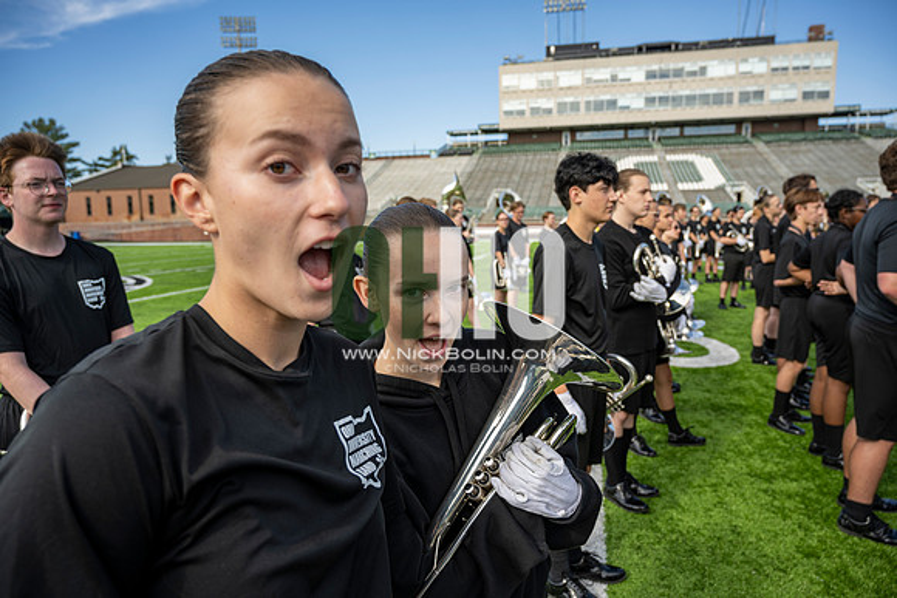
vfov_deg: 53.2
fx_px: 598
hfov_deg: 73.7
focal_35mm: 24
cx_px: 448
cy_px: 299
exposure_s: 1/250
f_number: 4.5
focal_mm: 24
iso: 64
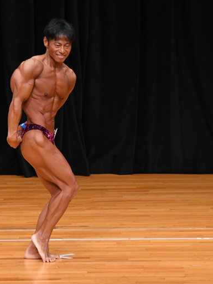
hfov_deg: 3.6
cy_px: 142
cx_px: 53
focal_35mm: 414
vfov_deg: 4.8
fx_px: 3395
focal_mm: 190
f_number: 5.6
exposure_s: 1/400
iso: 3200
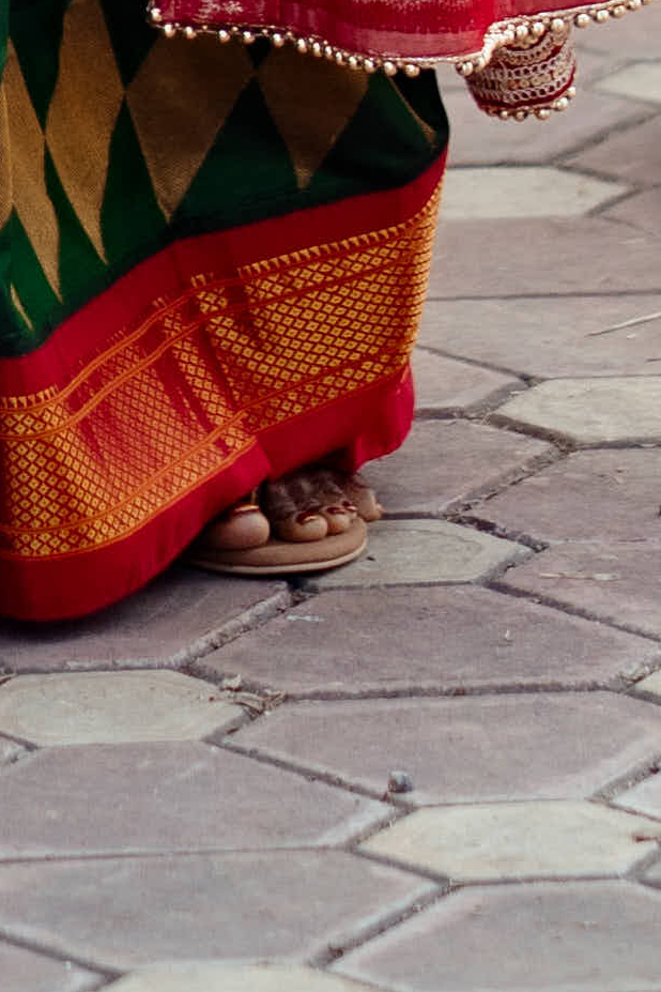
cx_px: 11
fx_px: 15147
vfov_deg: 3.7
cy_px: -1989
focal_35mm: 550
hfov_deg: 2.5
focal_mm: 85
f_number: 1.8
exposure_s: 1/2500
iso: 160
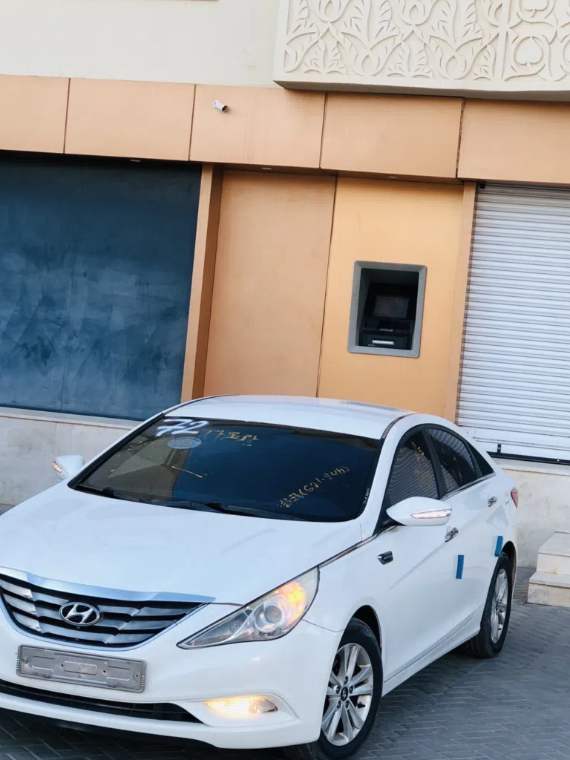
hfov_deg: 19.4
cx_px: 268
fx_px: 1669
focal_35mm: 76
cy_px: 408
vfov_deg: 25.7
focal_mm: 6.6
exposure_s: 1/120
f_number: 2.8
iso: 40
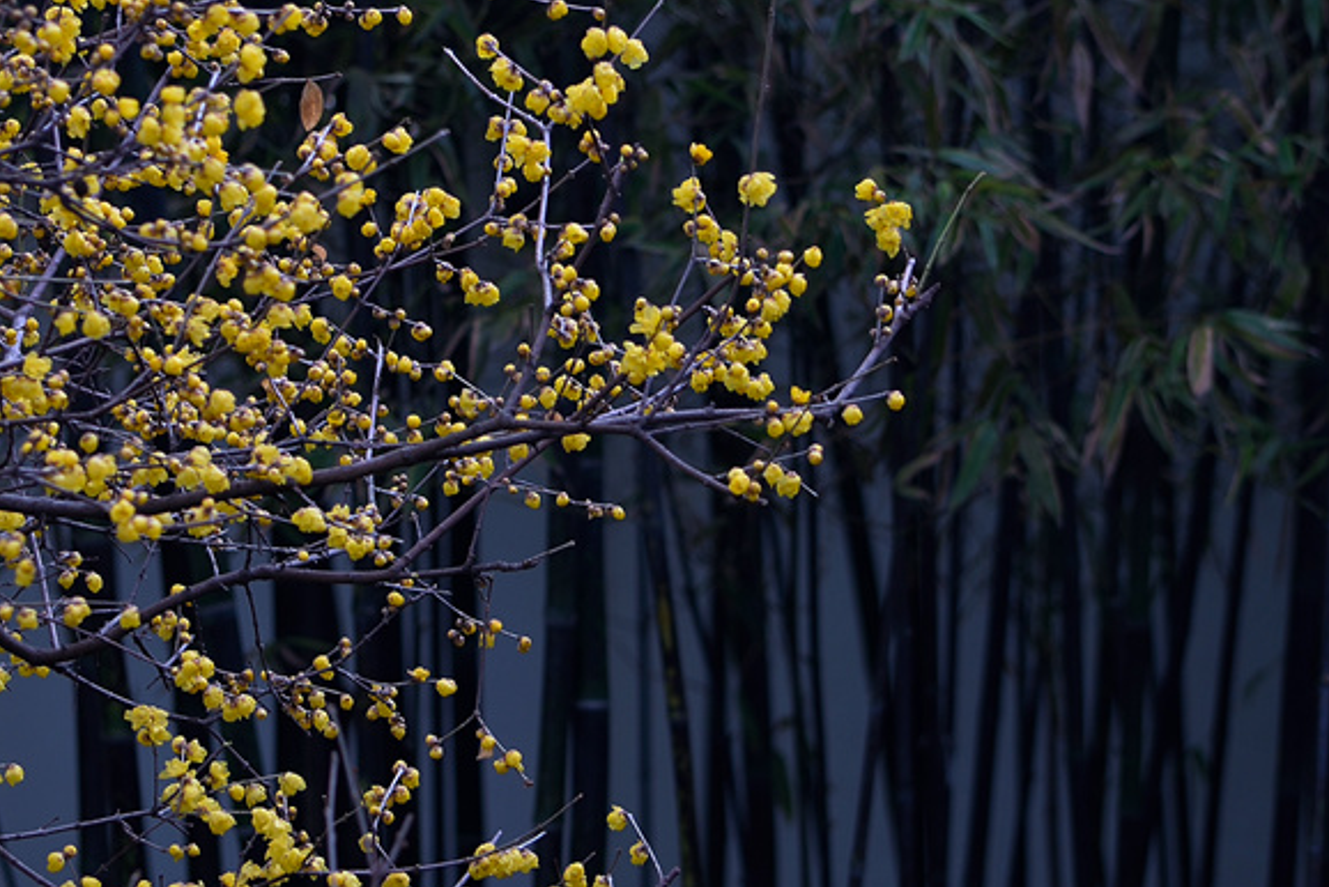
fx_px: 11117
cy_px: 472
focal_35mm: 301
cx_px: 543
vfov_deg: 4.6
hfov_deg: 6.8
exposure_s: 1/50
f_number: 5
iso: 100
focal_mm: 116
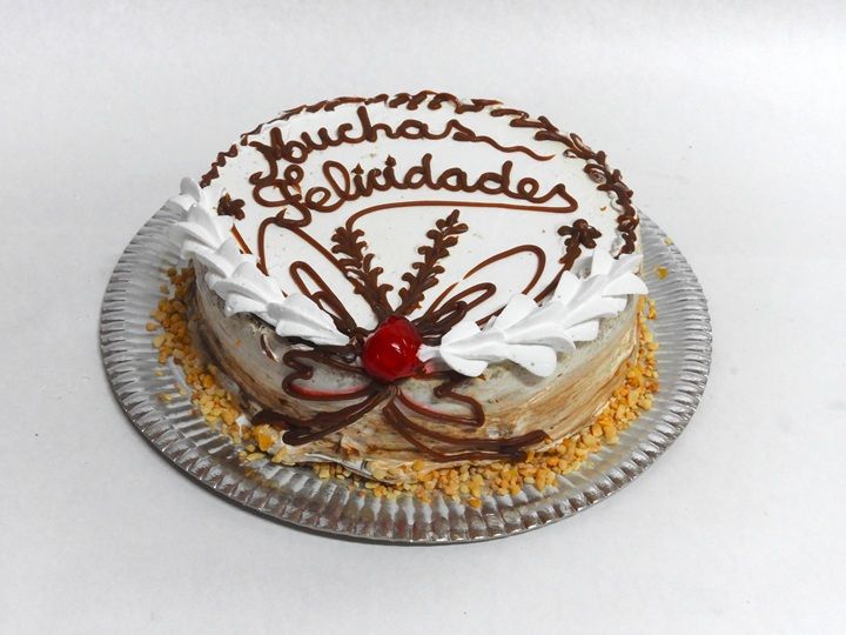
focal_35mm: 40
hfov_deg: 46.8
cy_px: 318
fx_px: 978
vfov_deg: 36.0
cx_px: 423
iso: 400
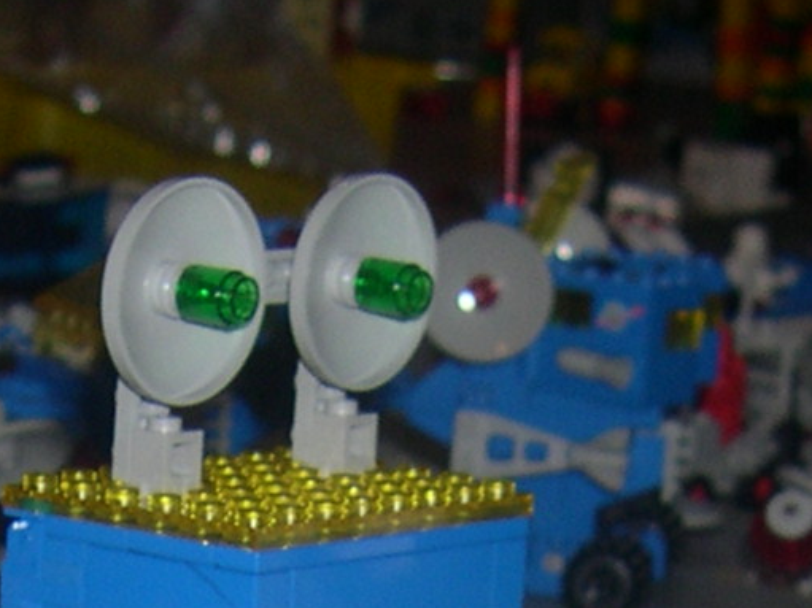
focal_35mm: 169
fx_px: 3963
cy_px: 1295
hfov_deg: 11.7
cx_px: 245
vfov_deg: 8.3
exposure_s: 1/60
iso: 100
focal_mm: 8
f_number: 2.8
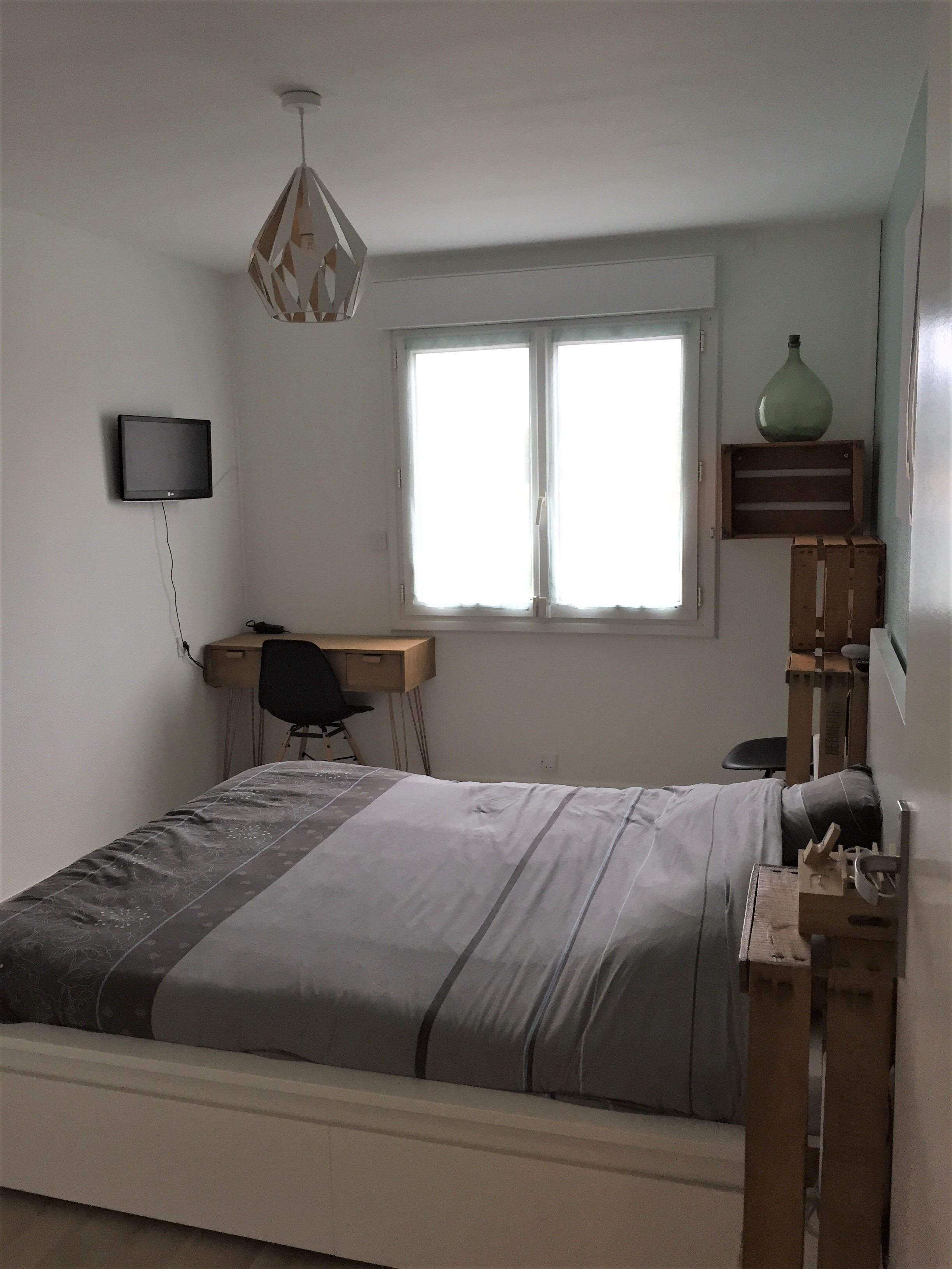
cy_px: 634
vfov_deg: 61.7
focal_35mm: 29
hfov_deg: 48.2
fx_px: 1063
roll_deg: +1.2
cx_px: 476
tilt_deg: -8.6
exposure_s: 1/33
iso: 40
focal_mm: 4.15
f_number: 2.2
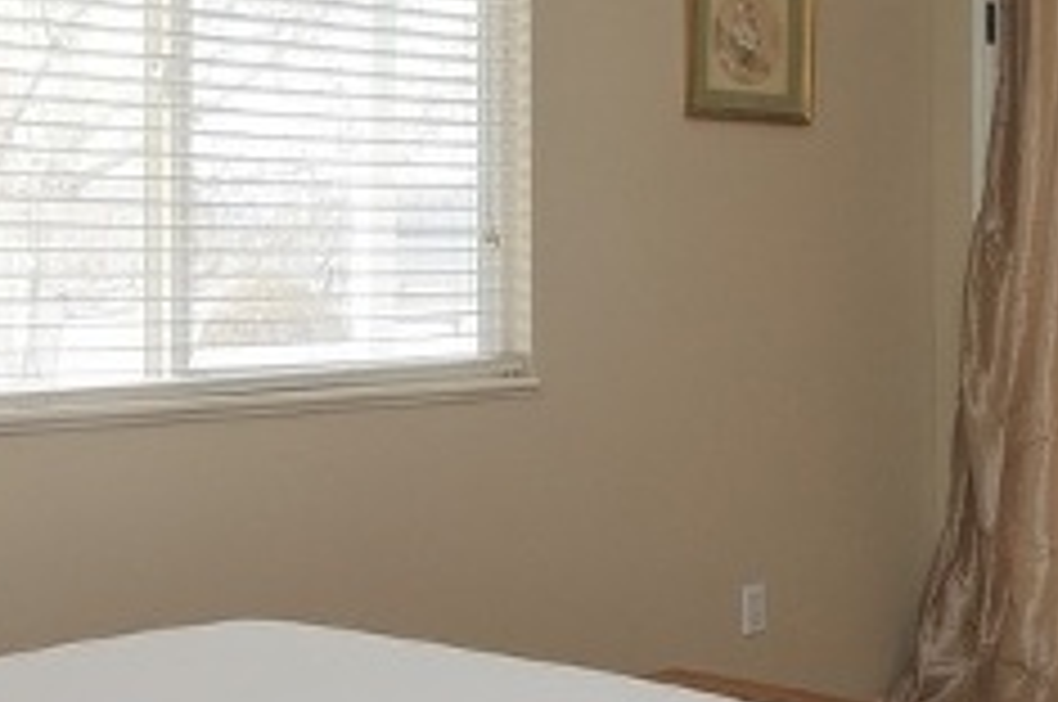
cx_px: 1090
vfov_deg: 19.2
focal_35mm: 69
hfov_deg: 27.3
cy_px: 79
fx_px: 2036
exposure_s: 1/30
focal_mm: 17
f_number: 9
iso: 200
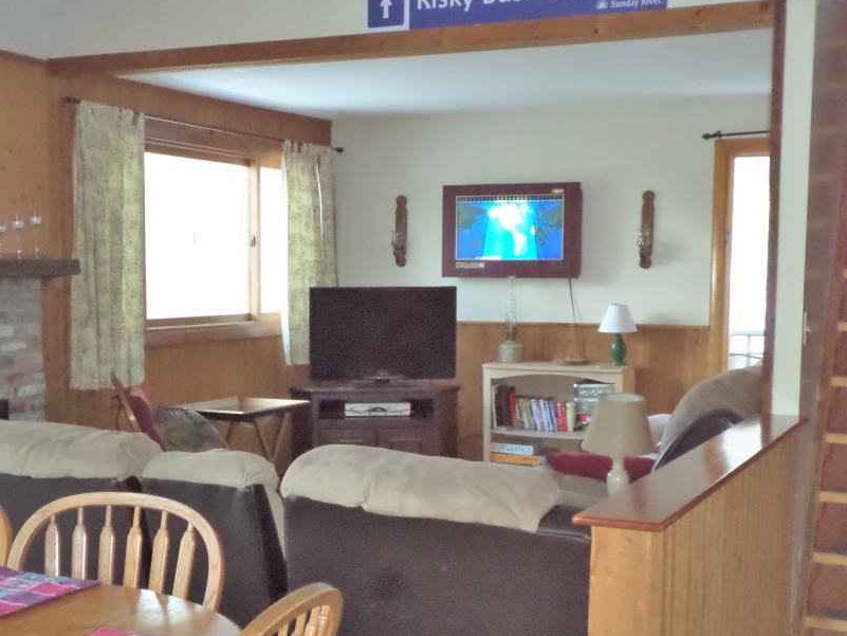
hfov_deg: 41.0
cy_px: 393
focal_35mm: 46
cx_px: 320
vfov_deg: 31.4
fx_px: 1126
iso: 640
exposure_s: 1/45
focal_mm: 6.5
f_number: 3
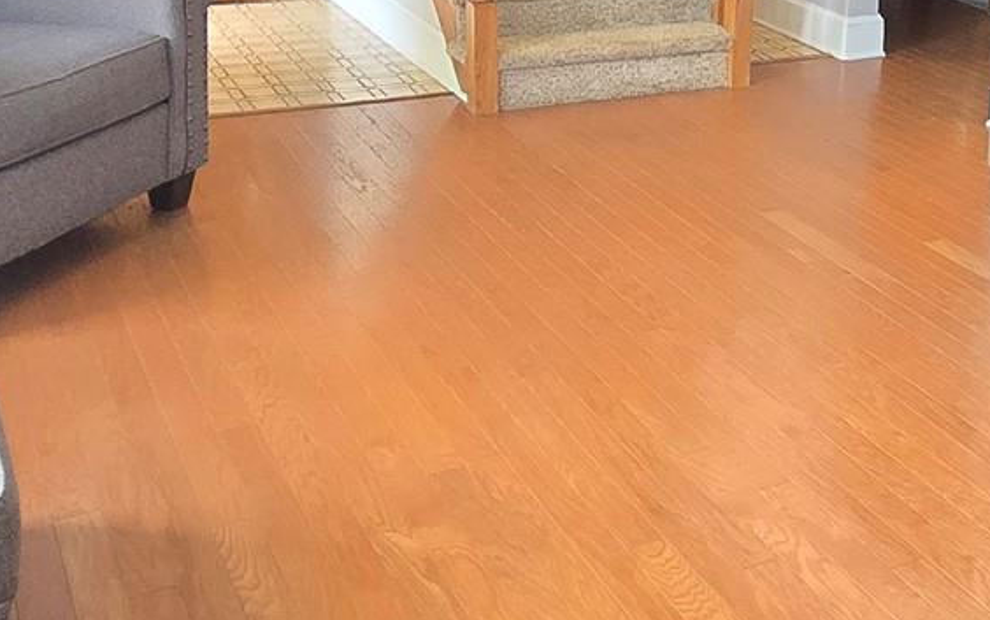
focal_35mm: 50
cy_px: -21
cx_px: 890
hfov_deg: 37.6
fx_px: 1350
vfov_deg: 24.5
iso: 800
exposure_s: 1/60
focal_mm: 2.2
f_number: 2.2
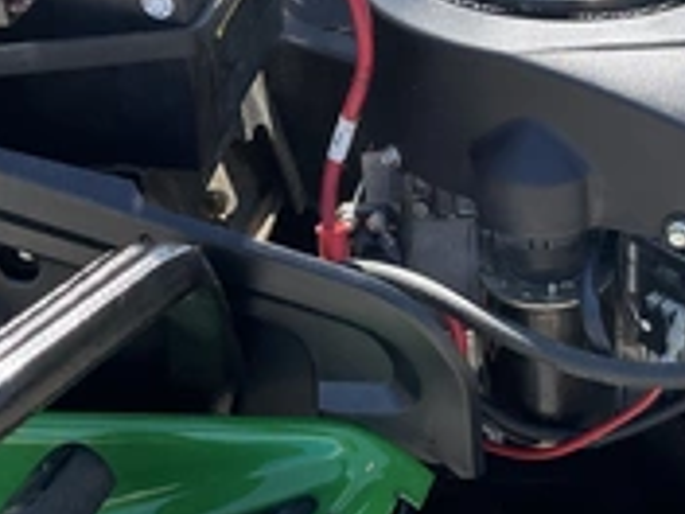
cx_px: 553
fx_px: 1306
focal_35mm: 66
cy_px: 136
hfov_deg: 28.7
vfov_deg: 22.1
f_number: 1.8
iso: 25
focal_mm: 3
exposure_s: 1/816
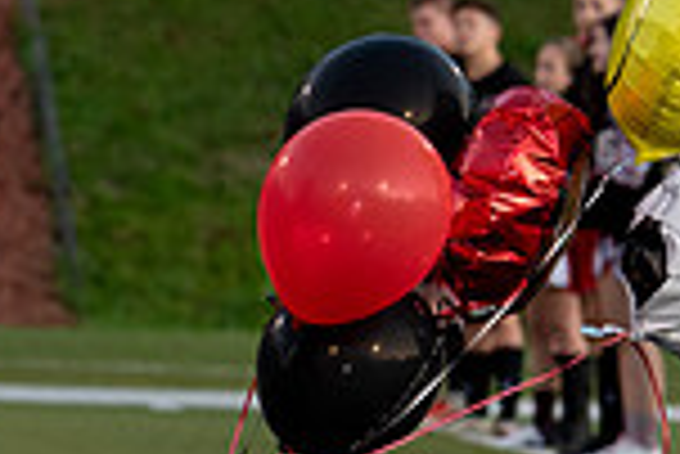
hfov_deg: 4.3
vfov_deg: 2.9
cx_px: -599
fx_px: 8867
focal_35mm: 469
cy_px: 294
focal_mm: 122
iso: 1000
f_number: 5.6
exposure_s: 1/250
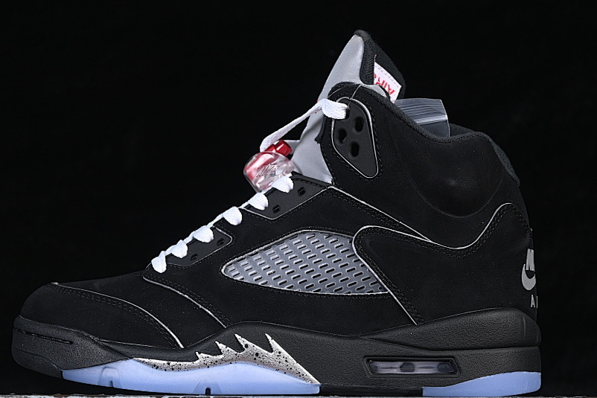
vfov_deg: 13.6
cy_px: 230
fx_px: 1675
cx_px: 283
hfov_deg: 20.2
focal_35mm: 101
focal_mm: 50
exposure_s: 1/60
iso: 160
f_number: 6.3
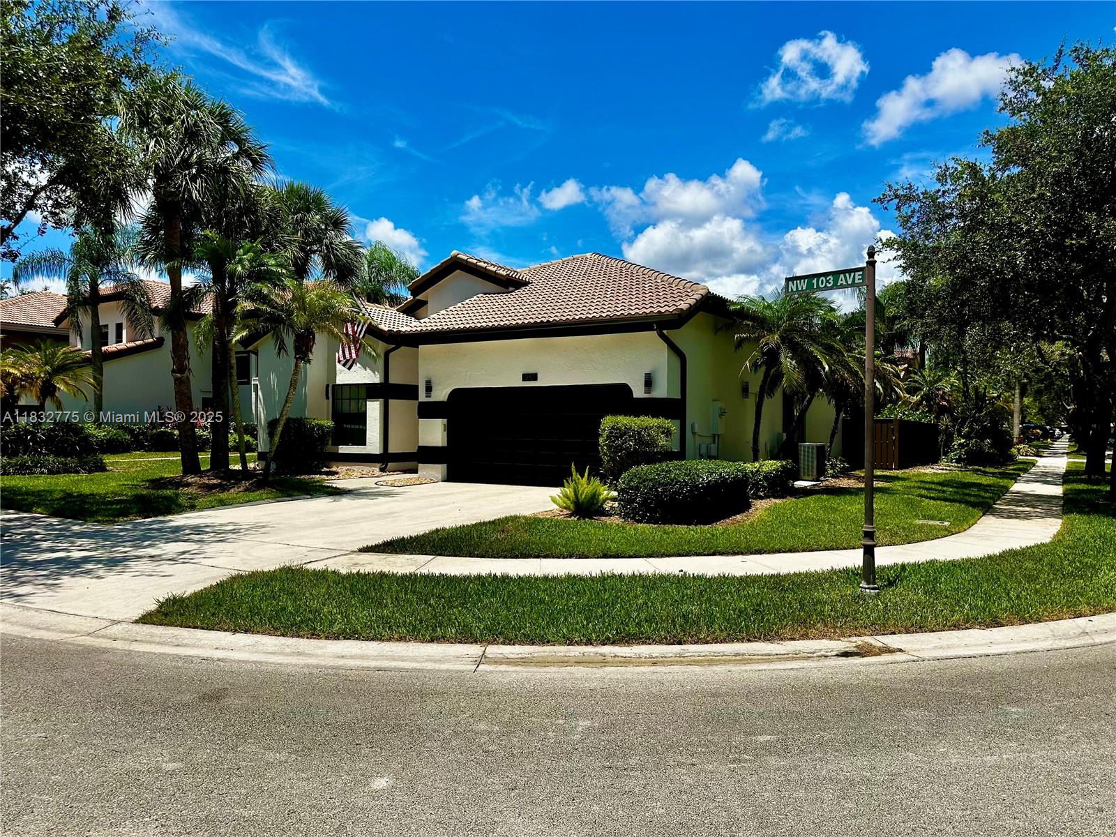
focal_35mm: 24
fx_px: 774
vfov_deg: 56.8
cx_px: 558
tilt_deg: +1.3
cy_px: 418
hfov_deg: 71.6
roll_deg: -0.2
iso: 80
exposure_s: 1/7042
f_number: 1.78
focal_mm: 6.86
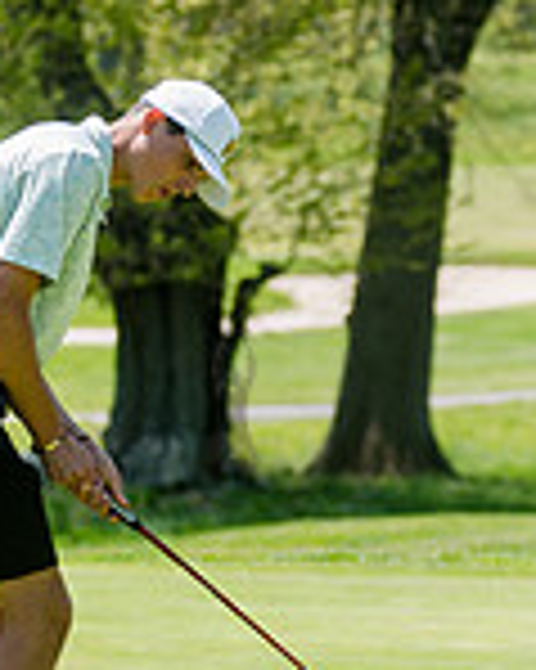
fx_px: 7265
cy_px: 393
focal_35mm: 366
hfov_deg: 4.2
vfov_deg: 5.3
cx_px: 230
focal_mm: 100
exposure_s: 1/800
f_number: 3.5
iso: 100
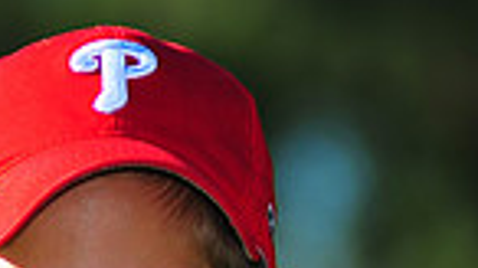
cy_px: 467
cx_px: 69
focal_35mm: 747
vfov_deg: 1.6
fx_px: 9465
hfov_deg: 2.9
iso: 200
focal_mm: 180
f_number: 4
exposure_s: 1/1250
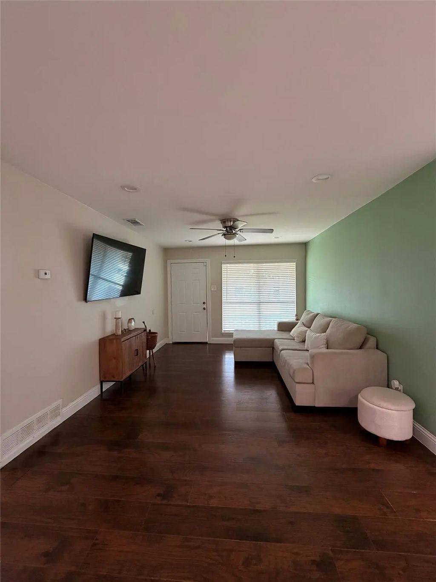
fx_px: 235
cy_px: 291
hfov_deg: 85.7
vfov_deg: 102.1
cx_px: 218
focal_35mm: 14
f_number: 2.2
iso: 400
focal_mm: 2.22
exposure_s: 1/60
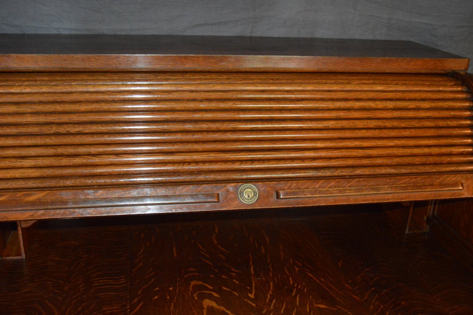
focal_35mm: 36
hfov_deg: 53.2
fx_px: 473
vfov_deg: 36.8
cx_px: 236
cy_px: 158
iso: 3200
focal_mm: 24
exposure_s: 1/60
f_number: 3.8
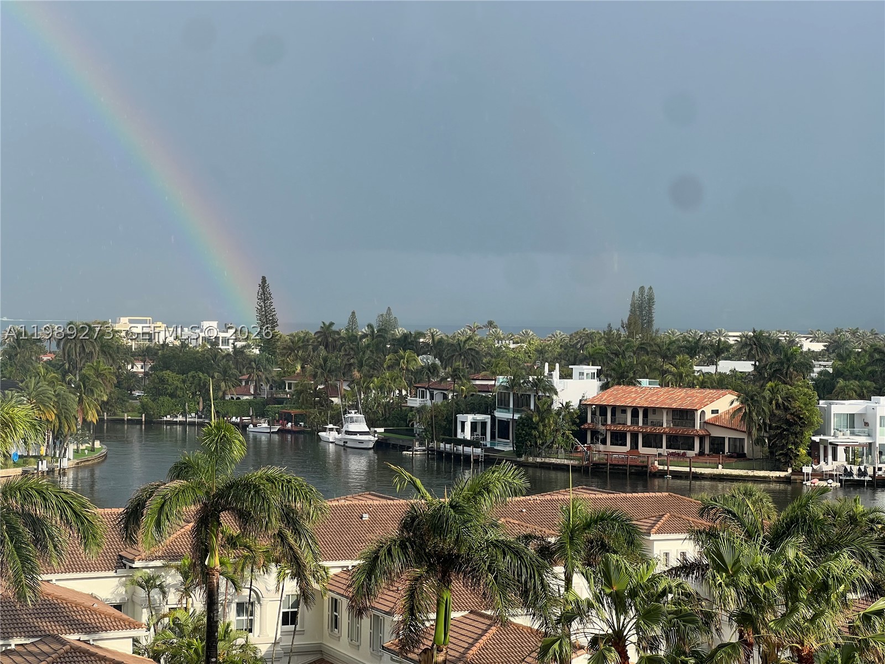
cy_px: 332
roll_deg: -0.5
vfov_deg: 19.1
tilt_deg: -1.1
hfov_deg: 25.3
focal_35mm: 77
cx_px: 442
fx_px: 1969
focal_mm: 9
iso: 32
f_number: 2.8
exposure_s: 1/447
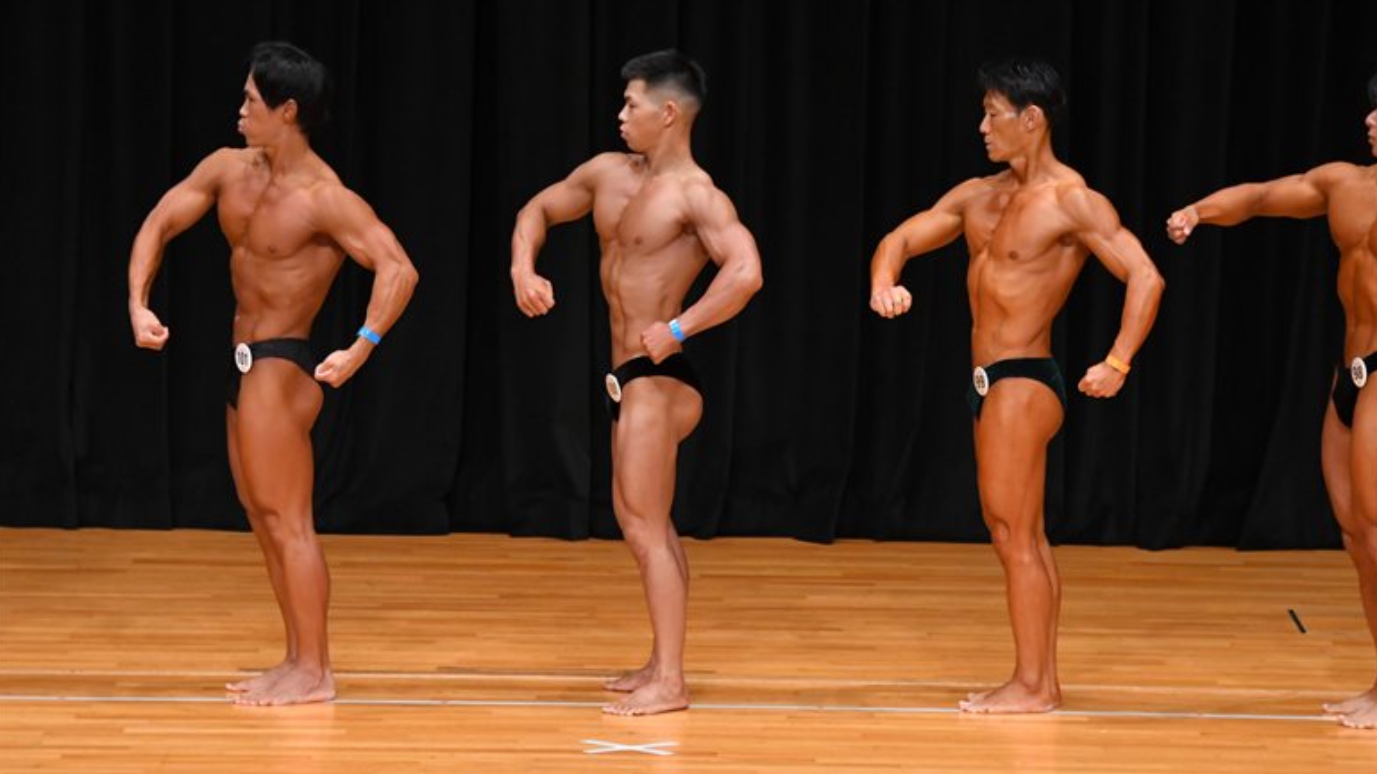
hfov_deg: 9.1
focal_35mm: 237
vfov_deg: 5.1
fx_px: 8653
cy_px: 350
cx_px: 689
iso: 3200
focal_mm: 150
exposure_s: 1/400
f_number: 5.6
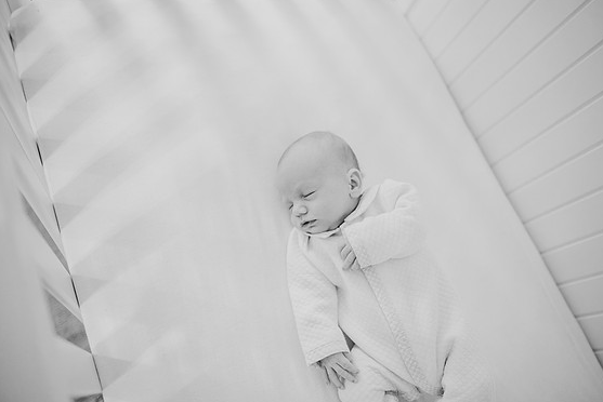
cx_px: 309
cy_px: 195
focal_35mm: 25
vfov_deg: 51.3
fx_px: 419
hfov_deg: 71.5
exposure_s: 1/160
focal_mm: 24
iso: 640
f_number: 2.2
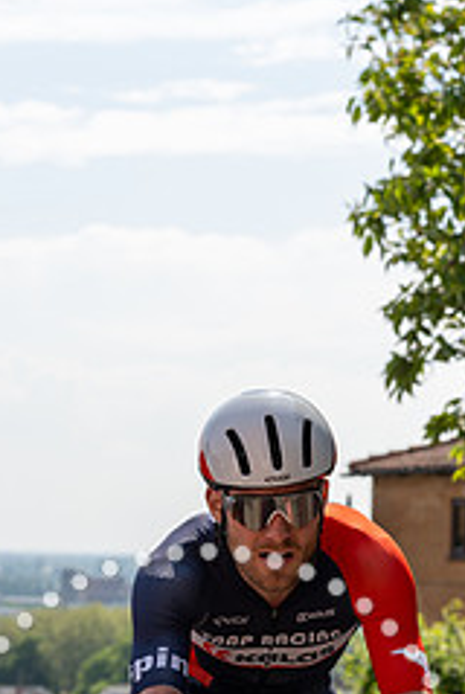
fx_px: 2106
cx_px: 259
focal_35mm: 109
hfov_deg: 12.6
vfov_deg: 18.5
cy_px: 569
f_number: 4.5
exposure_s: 1/1000
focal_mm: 58
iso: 100
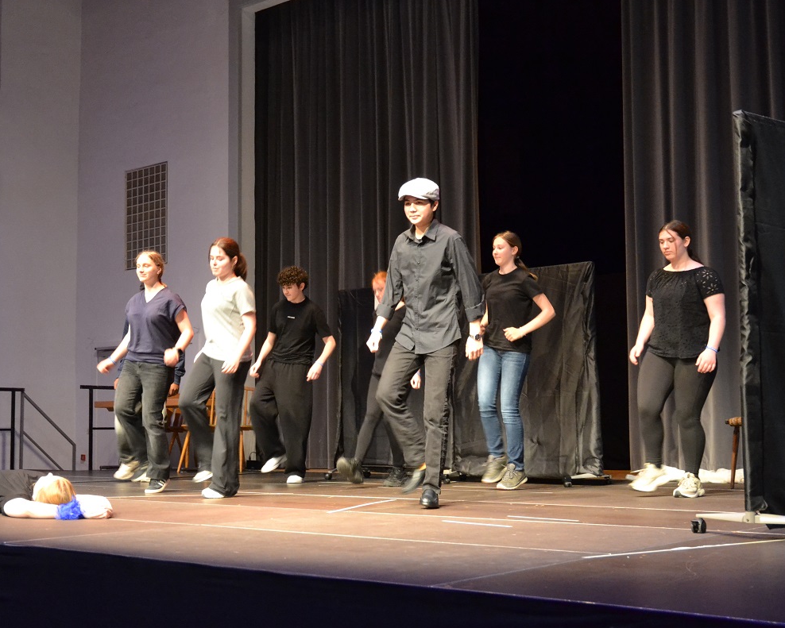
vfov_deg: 30.5
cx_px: 319
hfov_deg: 37.5
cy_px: 314
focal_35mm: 50
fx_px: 1152
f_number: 3.8
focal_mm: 29
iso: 3200
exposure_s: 1/50
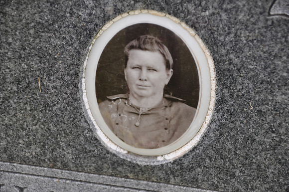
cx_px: 144
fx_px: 1106
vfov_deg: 9.9
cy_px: 96
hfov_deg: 14.9
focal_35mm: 138
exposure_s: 1/500
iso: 400
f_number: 5.3
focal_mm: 92
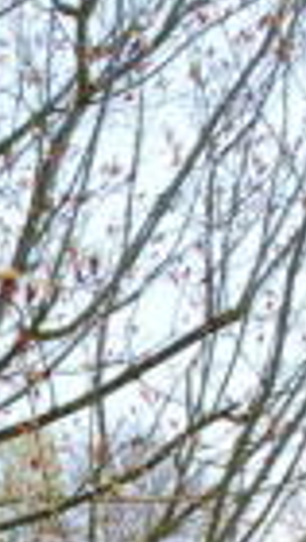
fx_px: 1899
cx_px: -459
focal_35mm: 132
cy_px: 753
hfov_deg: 8.4
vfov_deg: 15.3
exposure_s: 1/200
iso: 100
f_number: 7.1
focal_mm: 18
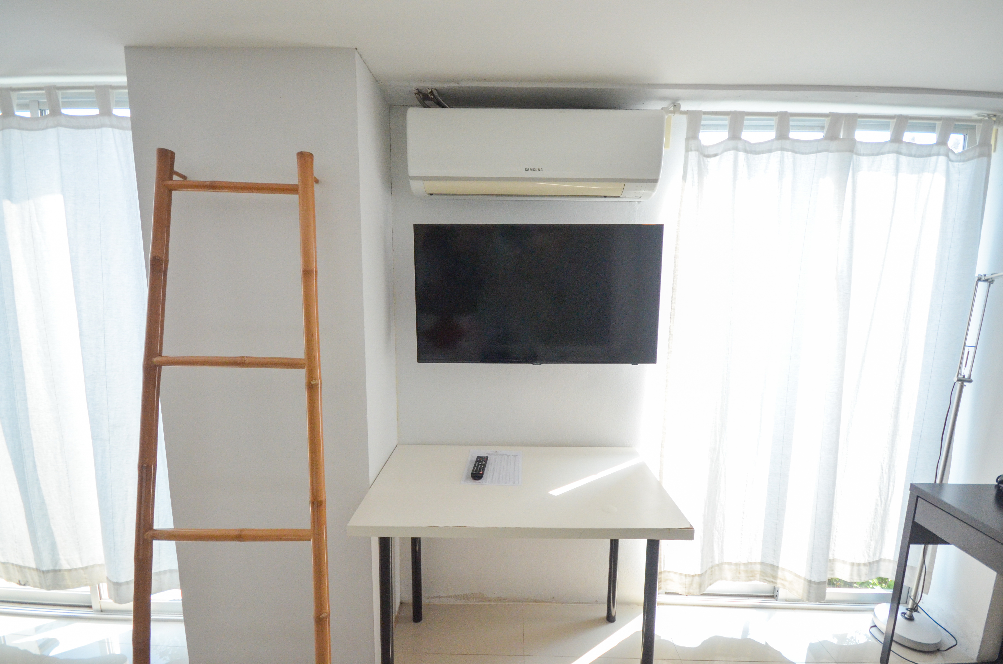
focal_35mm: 15
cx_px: 502
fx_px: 417
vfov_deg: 77.1
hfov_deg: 100.5
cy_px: 332
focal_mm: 10
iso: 1600
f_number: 4
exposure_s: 1/640
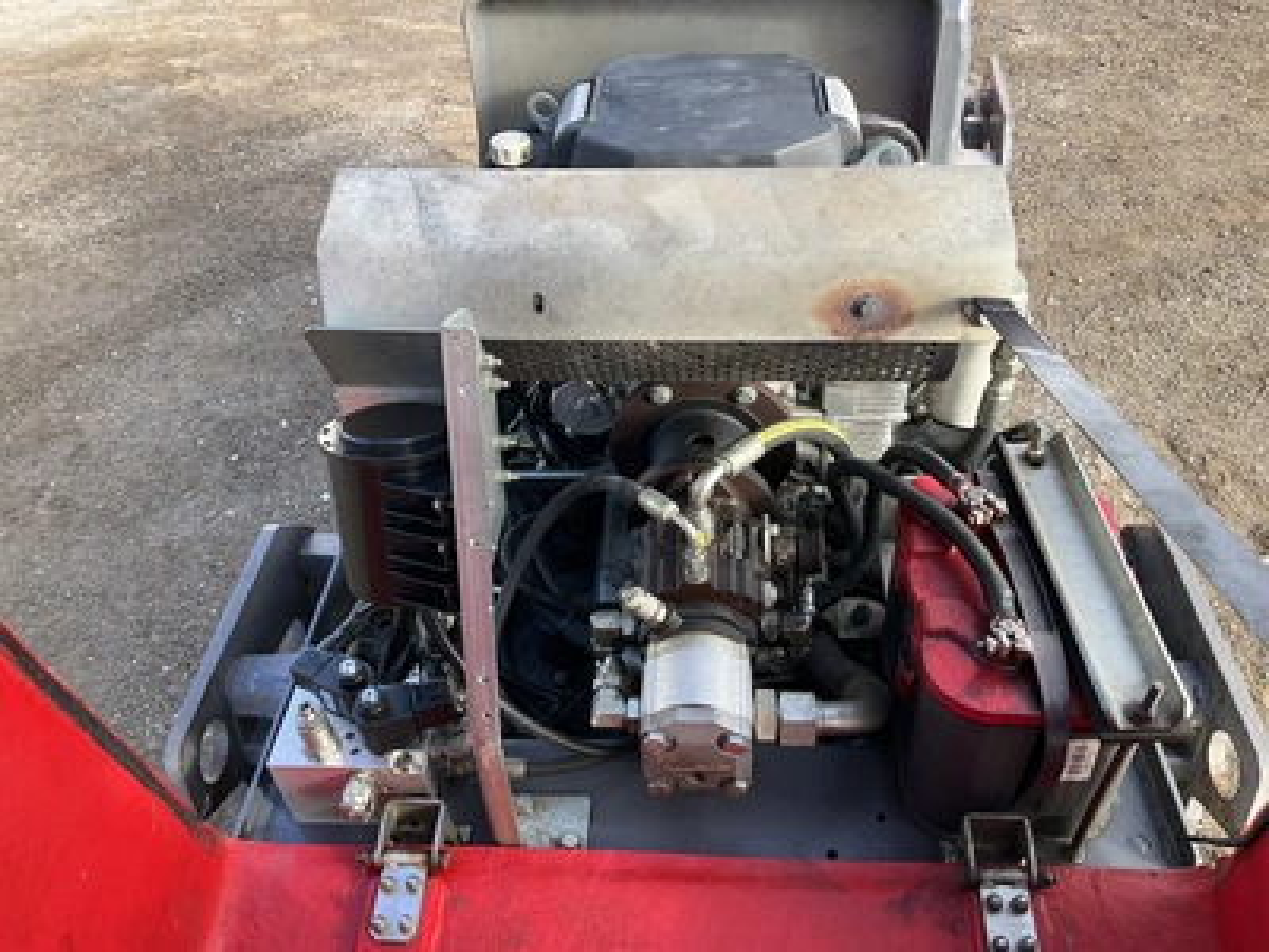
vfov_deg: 48.2
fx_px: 1063
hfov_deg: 61.7
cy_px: 476
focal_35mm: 29
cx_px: 634
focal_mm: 3
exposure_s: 1/245
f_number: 1.8
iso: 25
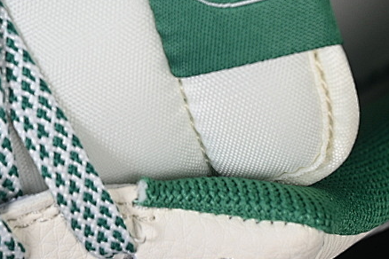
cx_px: 99
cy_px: 18
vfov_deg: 7.4
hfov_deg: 11.1
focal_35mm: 185
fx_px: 1999
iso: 160
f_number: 7.1
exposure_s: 1/80
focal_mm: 50
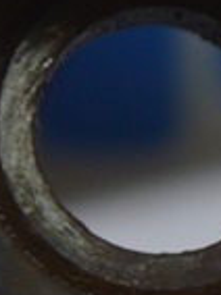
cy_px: 429
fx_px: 4896
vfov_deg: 3.5
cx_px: 536
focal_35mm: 573
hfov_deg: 2.6
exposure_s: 1/50
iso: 400
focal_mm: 55
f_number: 5.6
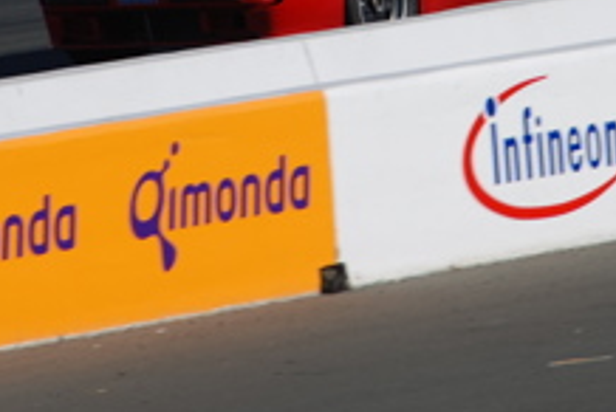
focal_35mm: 880
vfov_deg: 1.6
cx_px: 417
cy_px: -51
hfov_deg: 2.3
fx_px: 15078
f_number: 5.6
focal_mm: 200
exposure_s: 1/1000
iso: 100
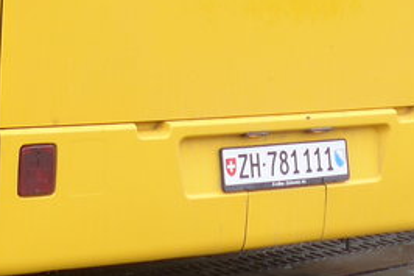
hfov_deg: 14.7
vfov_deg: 9.6
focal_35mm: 136
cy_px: -226
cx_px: -37
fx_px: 1563
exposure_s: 1/100
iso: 80
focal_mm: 6
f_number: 2.2
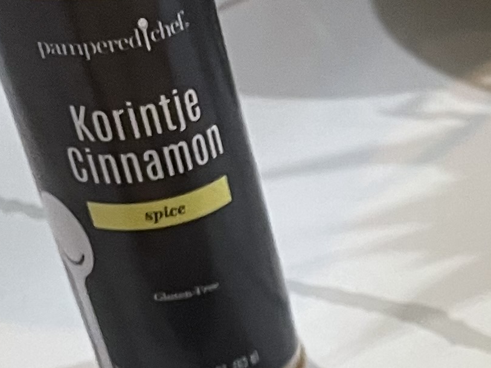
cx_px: 861
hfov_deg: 13.8
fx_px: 1829
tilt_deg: -46.3
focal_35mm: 129
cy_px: 671
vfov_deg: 10.7
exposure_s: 1/60
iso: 320
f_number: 1.6
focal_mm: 5.1
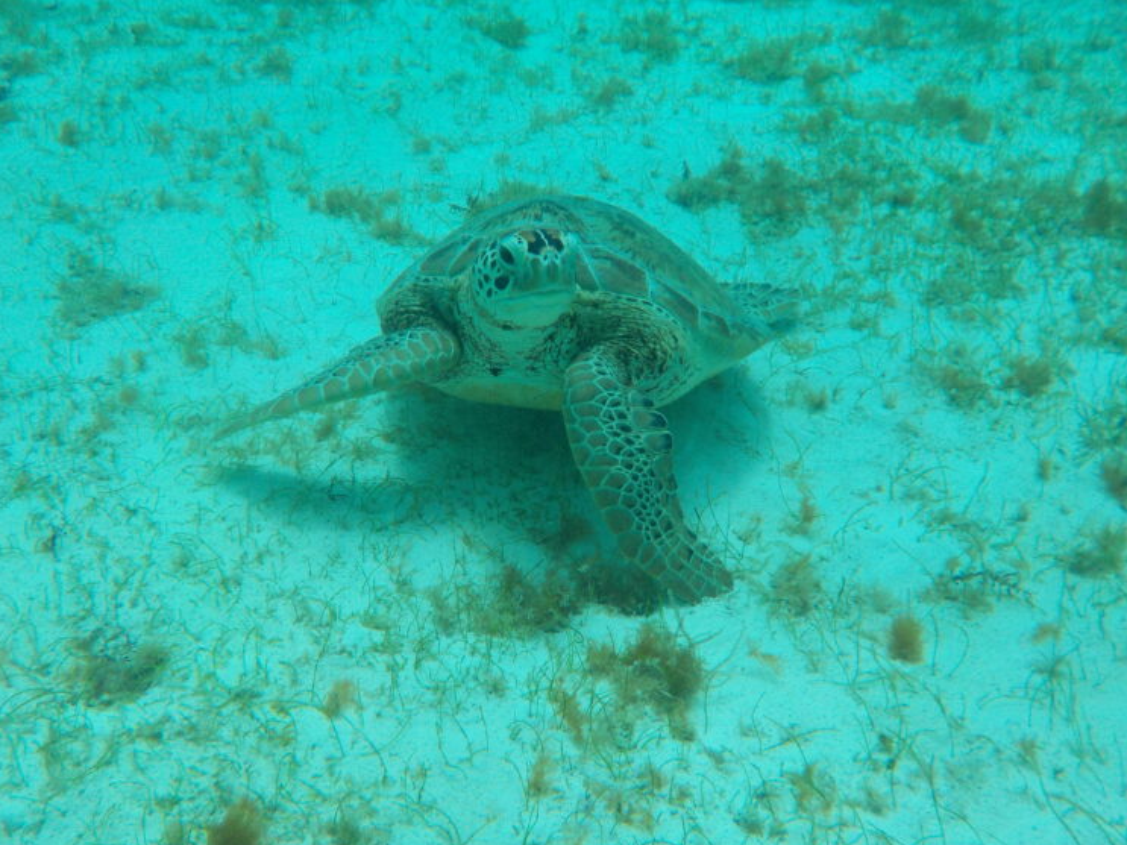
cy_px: 413
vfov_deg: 45.4
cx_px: 546
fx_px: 1009
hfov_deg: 58.3
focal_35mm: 31
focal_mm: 4.1
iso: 125
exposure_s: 1/800
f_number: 3.3
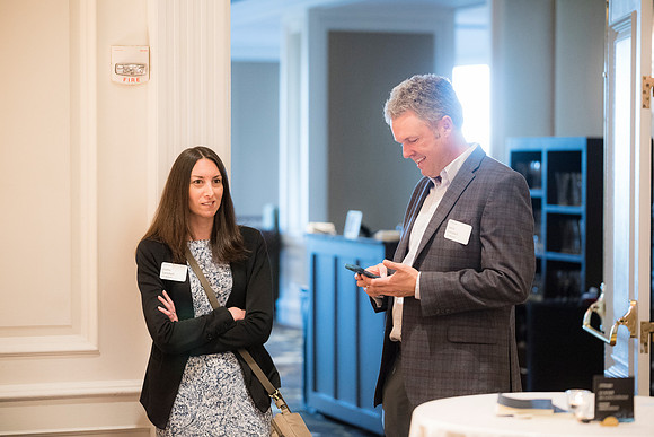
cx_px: 327
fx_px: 1999
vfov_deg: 12.5
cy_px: 218
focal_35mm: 110
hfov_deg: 18.6
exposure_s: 1/125
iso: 6400
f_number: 2.8
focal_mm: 110
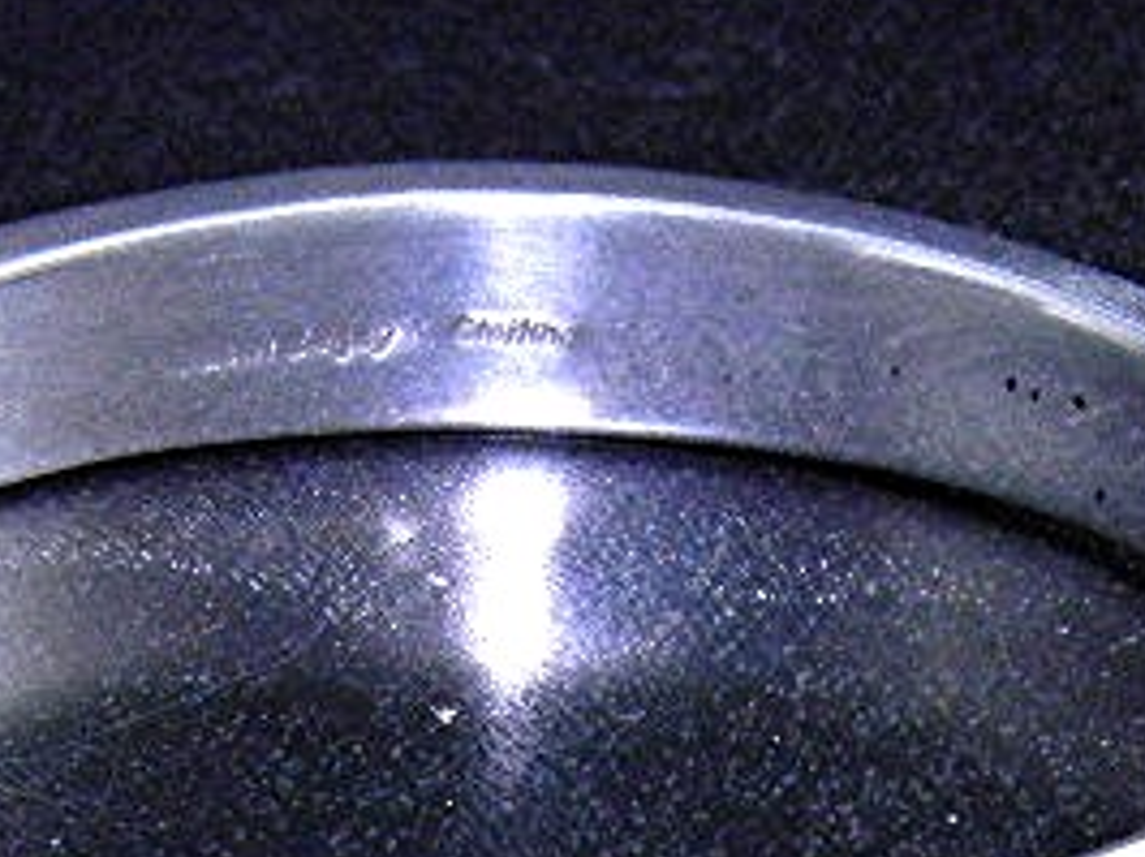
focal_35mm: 142
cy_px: 771
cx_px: 508
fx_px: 4693
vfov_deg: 10.4
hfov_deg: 13.9
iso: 800
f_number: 8
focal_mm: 10.6
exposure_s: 1/30
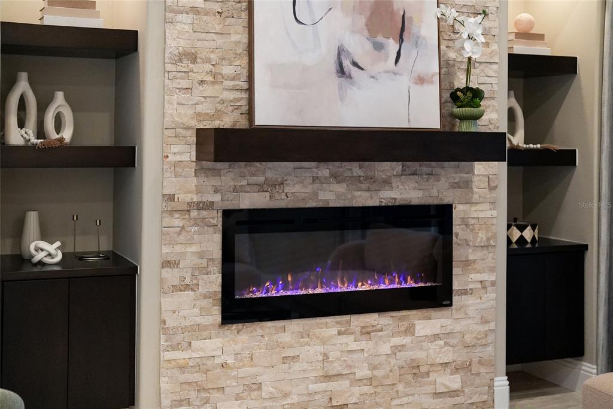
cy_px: 204
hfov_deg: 39.6
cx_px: 306
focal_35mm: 50
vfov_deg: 27.0
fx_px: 851
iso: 6400
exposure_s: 1/160
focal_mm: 50
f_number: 2
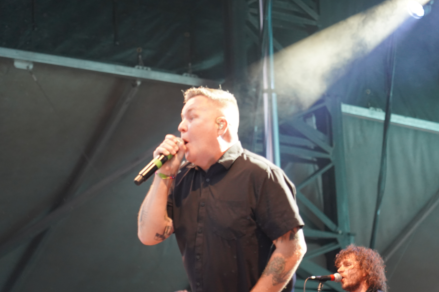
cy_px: 147
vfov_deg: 12.9
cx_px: 219
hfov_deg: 19.3
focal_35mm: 106
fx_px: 1293
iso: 4000
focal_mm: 105
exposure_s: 1/160
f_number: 4
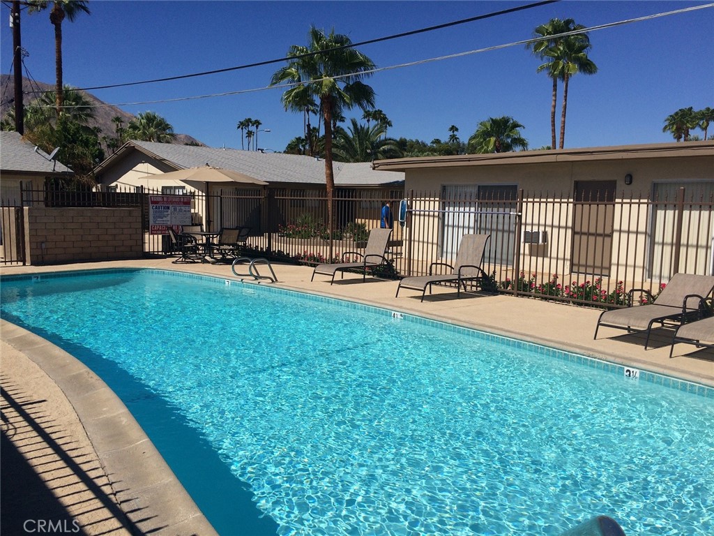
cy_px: 268
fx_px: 598
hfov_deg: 61.7
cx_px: 357
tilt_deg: -7.9
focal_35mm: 29
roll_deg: -1.0
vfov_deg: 48.2
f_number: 2.2
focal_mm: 4.15
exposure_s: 1/4115
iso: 32
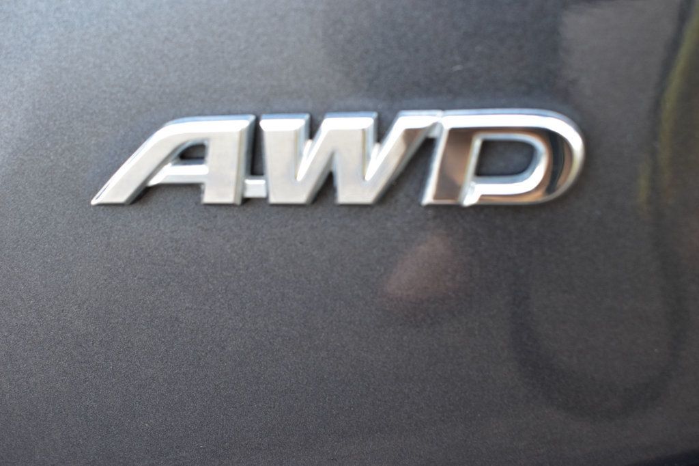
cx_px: 350
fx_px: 844
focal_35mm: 44
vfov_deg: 30.8
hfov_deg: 45.0
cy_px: 233
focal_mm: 29
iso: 400
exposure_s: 1/50
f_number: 8
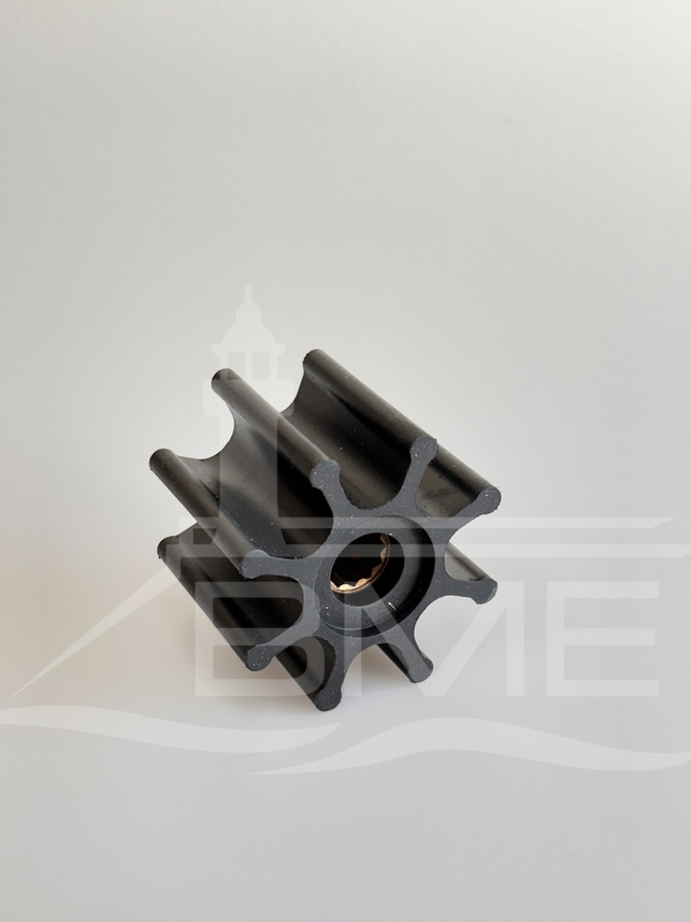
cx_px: 334
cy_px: 530
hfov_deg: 26.1
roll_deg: +1.6
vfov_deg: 34.3
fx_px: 1490
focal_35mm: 56
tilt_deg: -29.5
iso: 125
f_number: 1.78
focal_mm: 6.86
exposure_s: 1/100
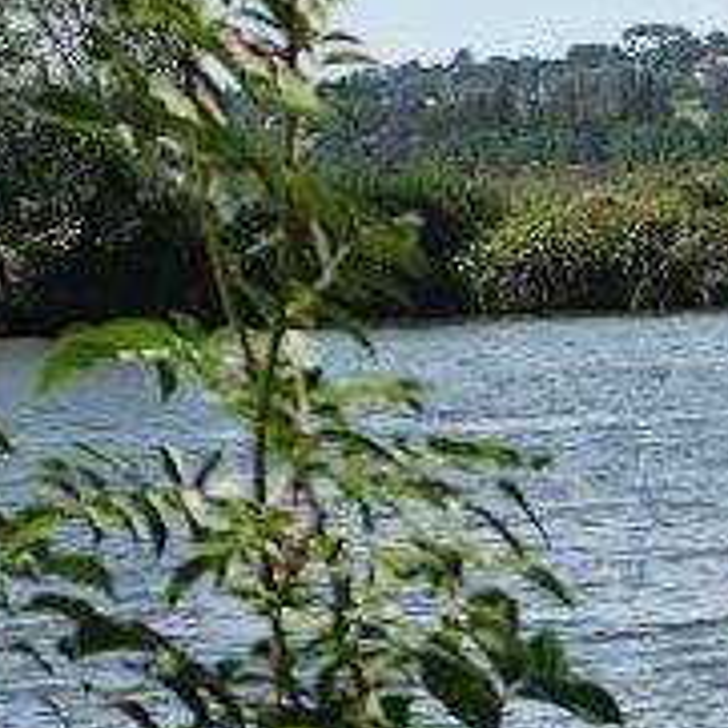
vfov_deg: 6.9
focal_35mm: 250
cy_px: 1207
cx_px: 1557
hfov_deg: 6.7
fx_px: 5948
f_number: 4.5
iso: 200
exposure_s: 1/1300
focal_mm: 25
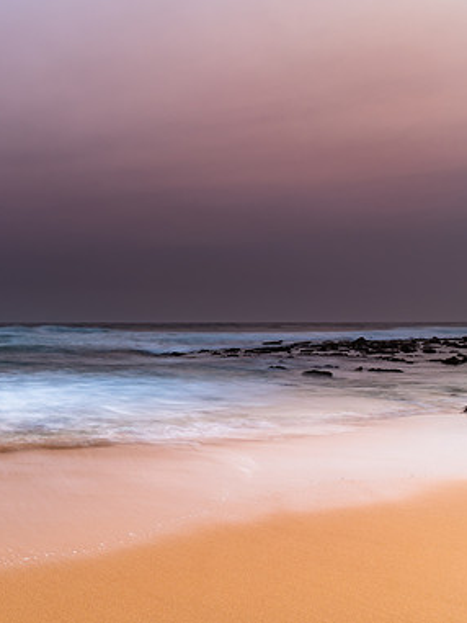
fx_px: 647
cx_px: 49
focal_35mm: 36
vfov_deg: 51.3
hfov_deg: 37.2
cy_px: 310
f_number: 8
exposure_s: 2.5
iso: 80
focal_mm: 24
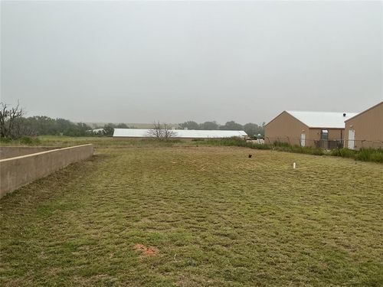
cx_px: 192
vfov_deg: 48.2
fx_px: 321
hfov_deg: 61.7
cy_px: 144
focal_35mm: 29
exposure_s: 1/120
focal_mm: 3
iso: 32
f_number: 1.8
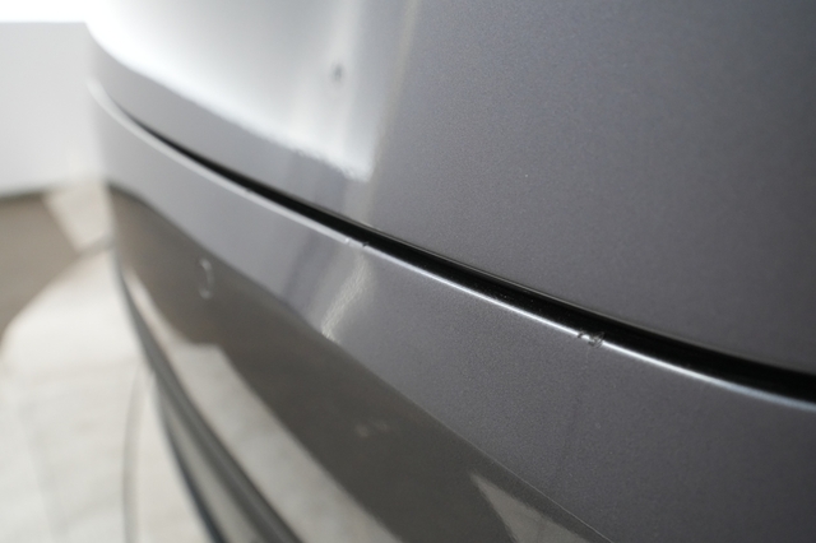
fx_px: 634
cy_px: 272
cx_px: 408
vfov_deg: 46.4
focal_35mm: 28
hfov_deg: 65.5
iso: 5000
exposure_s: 1/100
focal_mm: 28
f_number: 5.6
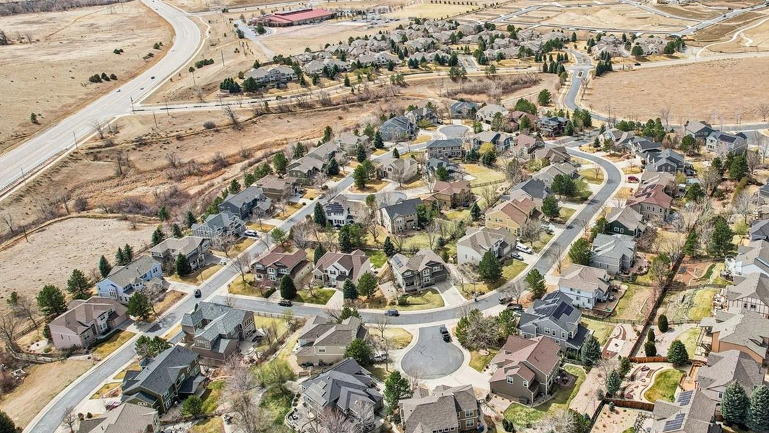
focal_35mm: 32
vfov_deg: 36.4
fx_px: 653
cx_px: 529
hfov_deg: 59.2
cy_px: 149
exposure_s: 1/2000
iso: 140
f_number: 2.8
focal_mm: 8.4
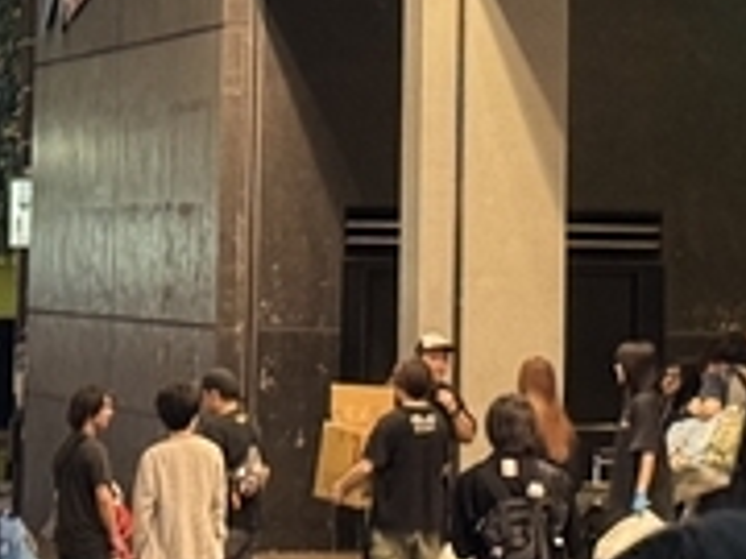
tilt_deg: +6.0
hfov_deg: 9.3
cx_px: 506
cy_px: -149
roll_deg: -0.6
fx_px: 4590
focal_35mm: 213
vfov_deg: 6.9
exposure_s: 1/33
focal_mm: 6.76
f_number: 1.78
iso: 250
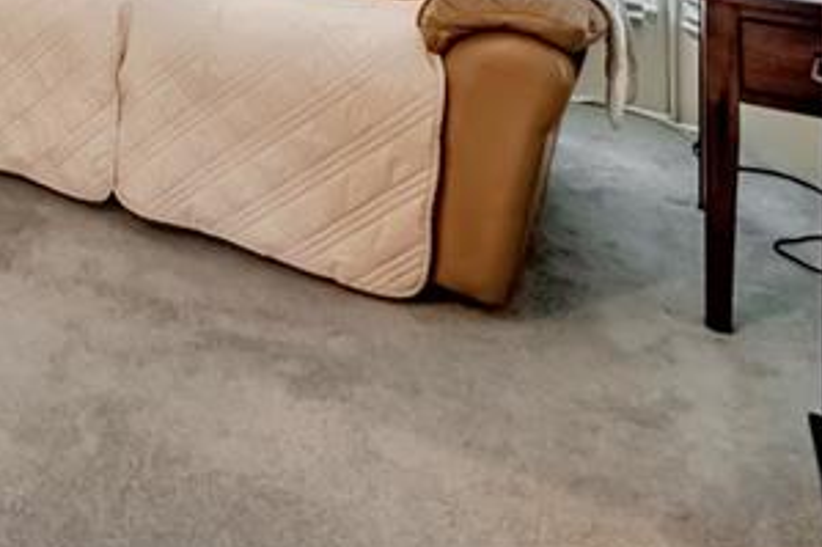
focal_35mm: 48
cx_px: -179
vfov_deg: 22.0
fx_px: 1095
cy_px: -326
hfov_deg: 33.1
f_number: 4
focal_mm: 14
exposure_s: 1/1000
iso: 2500
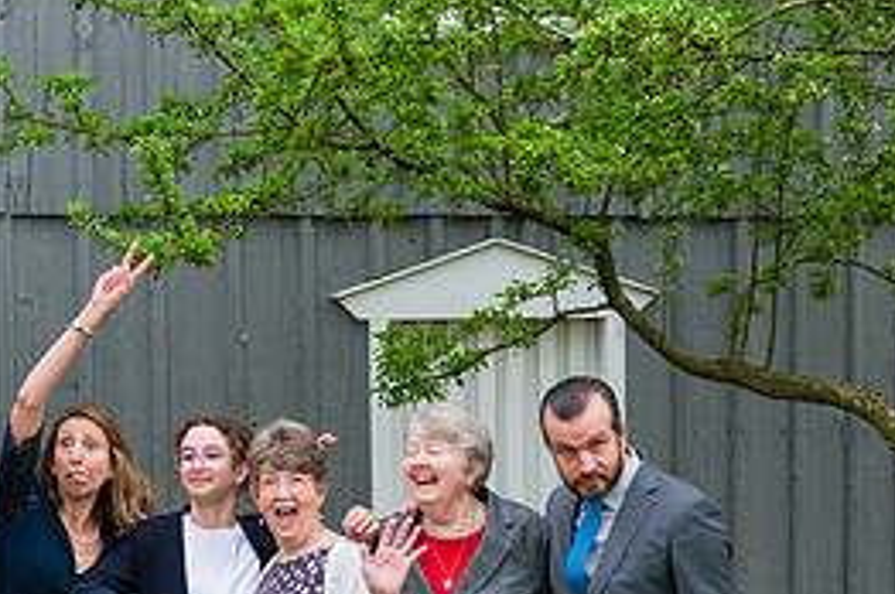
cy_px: 625
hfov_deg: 21.5
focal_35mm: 93
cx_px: 126
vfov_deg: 14.4
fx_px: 2309
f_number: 4.5
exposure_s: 1/320
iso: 200
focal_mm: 42
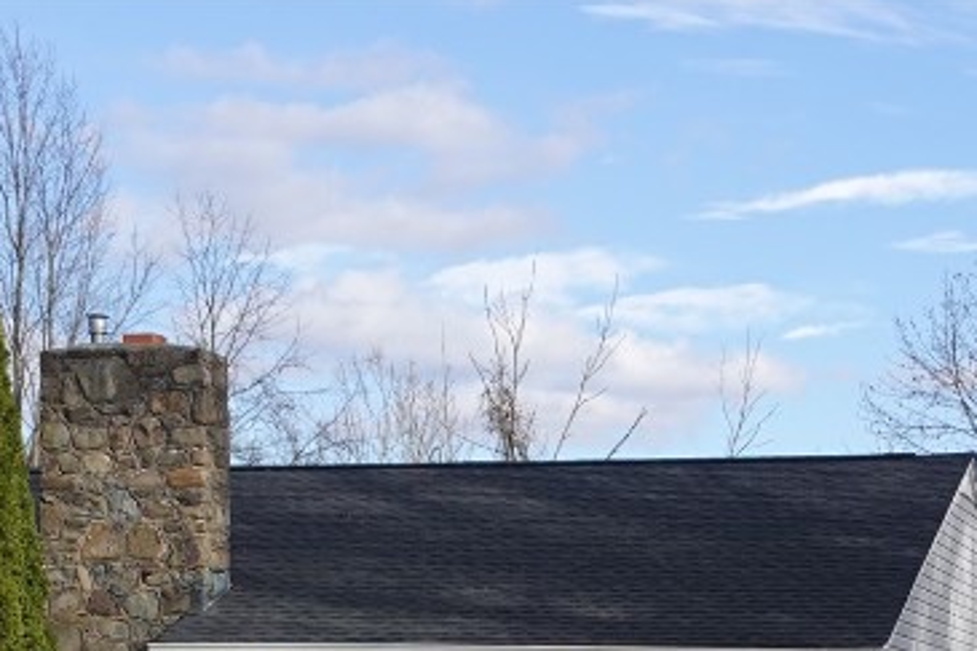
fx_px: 2740
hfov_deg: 20.2
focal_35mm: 101
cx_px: 592
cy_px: 1023
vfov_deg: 12.7
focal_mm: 12.52
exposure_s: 1/125
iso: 125
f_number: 2.8
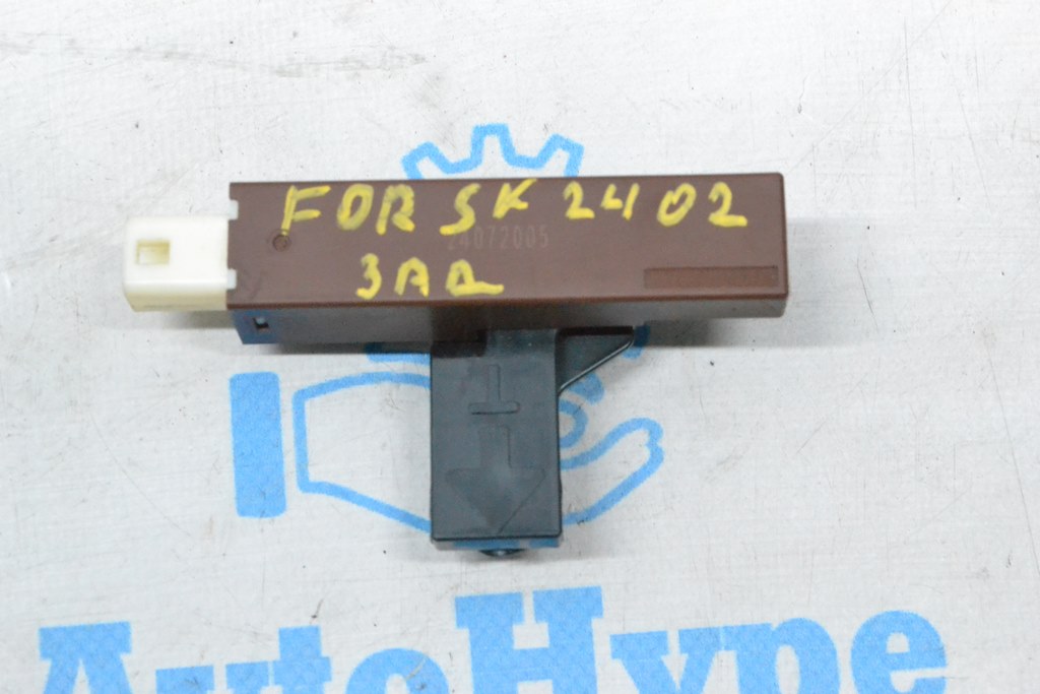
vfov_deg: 16.6
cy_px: 347
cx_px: 520
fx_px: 2384
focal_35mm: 82
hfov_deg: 24.6
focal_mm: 55
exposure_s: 1/160
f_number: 9
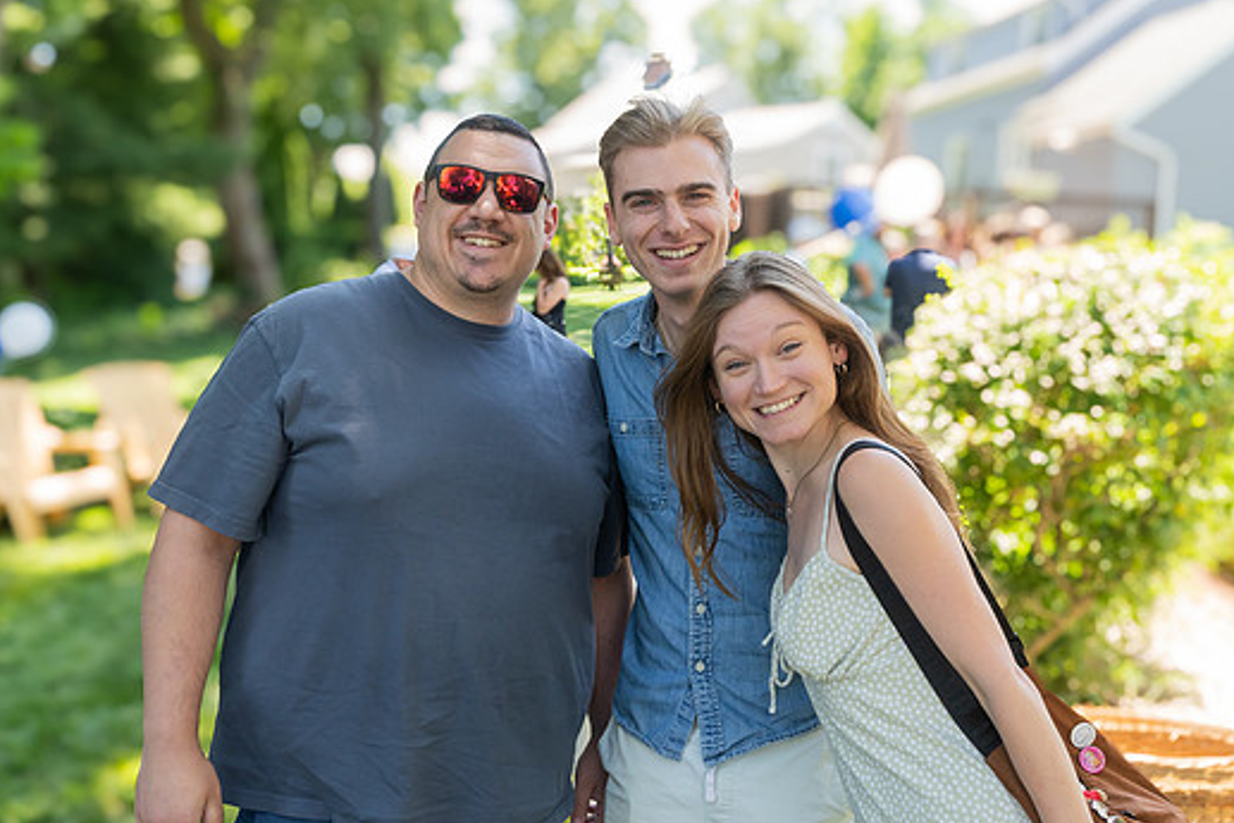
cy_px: 426
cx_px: 652
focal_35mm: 37
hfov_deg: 51.8
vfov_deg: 36.0
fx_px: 1269
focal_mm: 22
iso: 640
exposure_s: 1/400
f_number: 4
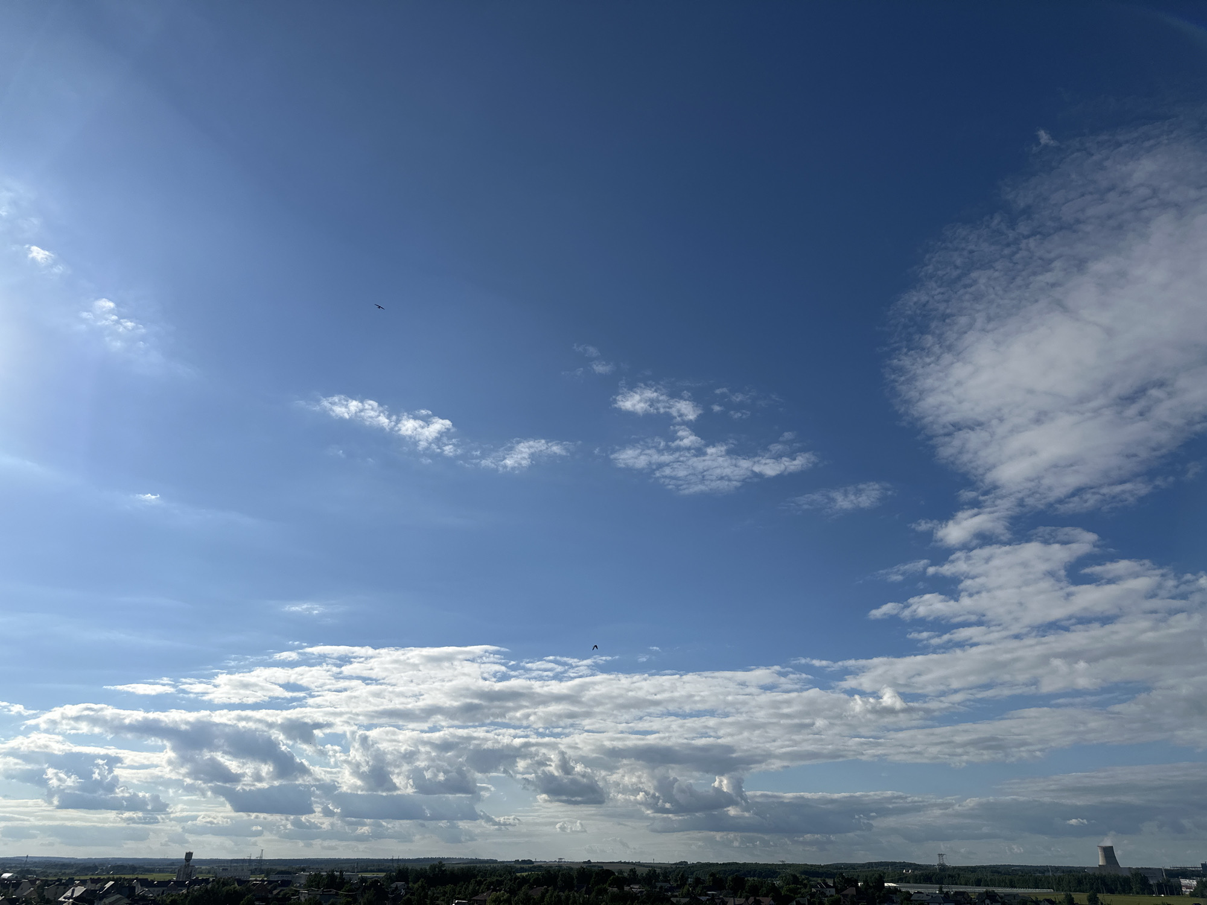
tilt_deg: +26.1
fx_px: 837
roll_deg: -0.3
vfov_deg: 56.8
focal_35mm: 24
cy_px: 452
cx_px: 604
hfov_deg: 71.6
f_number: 1.78
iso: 80
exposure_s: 1/13699
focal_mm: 6.86
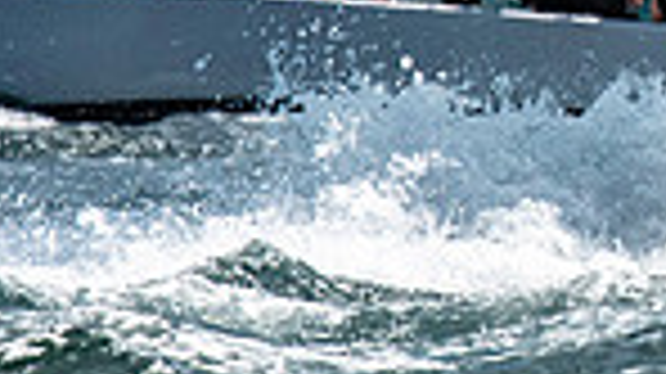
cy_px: -299
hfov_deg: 1.0
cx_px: 1321
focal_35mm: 2240
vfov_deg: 0.5
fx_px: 39529
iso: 500
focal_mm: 300
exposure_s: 1/6400
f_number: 5.6
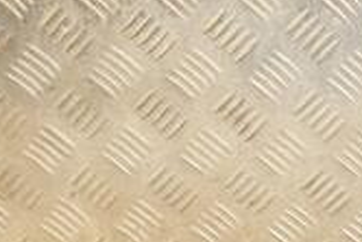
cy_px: 209
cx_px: 628
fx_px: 1198
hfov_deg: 15.1
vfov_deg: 11.5
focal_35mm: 119
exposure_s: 1/200
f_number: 5
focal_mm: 22
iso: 800
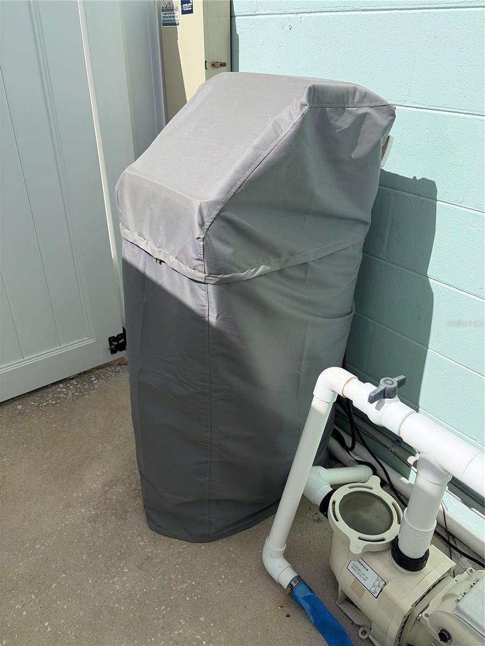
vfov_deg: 67.3
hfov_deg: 53.1
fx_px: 486
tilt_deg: -30.7
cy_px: 323
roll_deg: -0.6
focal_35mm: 26
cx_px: 242
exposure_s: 1/5814
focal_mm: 5.96
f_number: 1.6
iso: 64
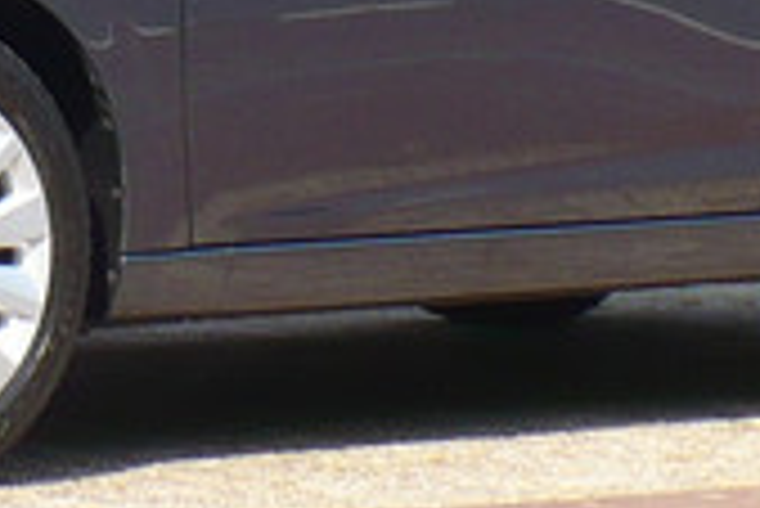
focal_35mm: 350
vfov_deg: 3.9
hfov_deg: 5.9
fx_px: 7395
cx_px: 162
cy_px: -445
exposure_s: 1/400
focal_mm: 9.9
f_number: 3.1
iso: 100
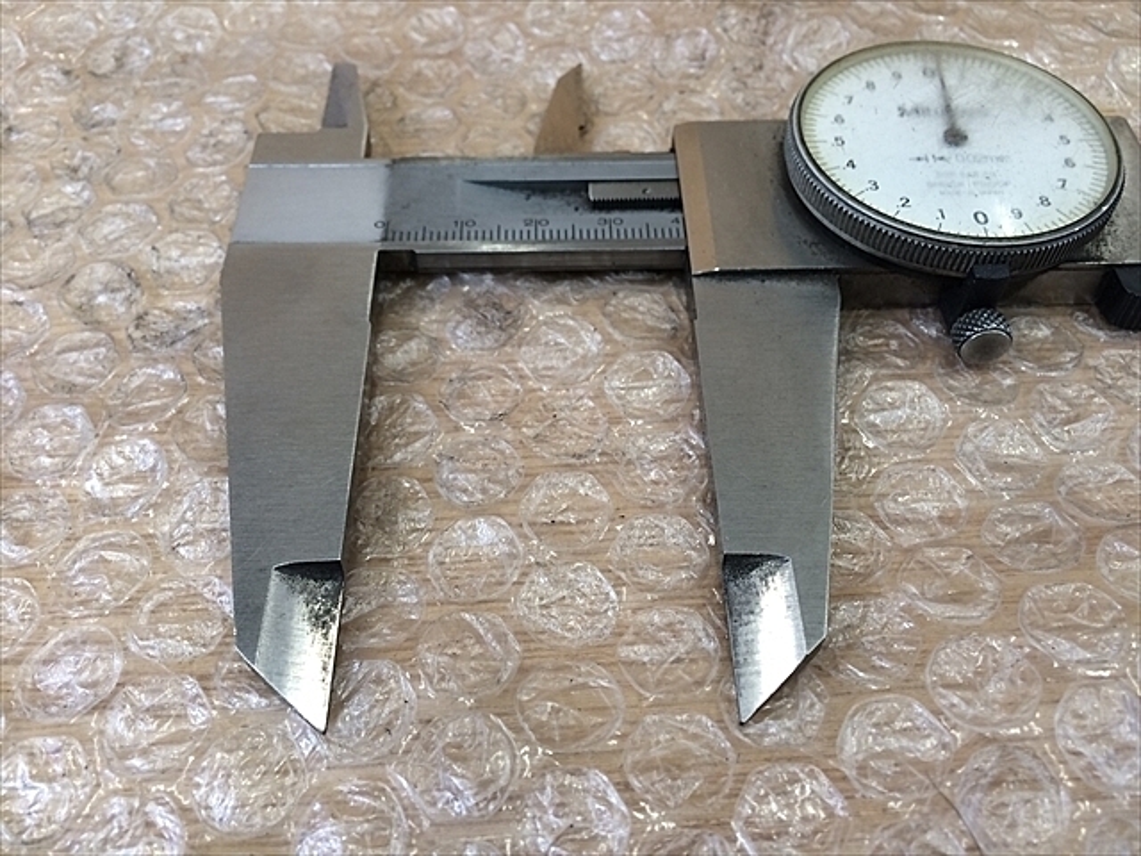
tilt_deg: -52.9
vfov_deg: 48.2
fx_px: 956
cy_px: 428
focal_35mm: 29
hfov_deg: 61.7
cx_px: 570
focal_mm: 4.15
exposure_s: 1/30
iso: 32
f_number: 2.2
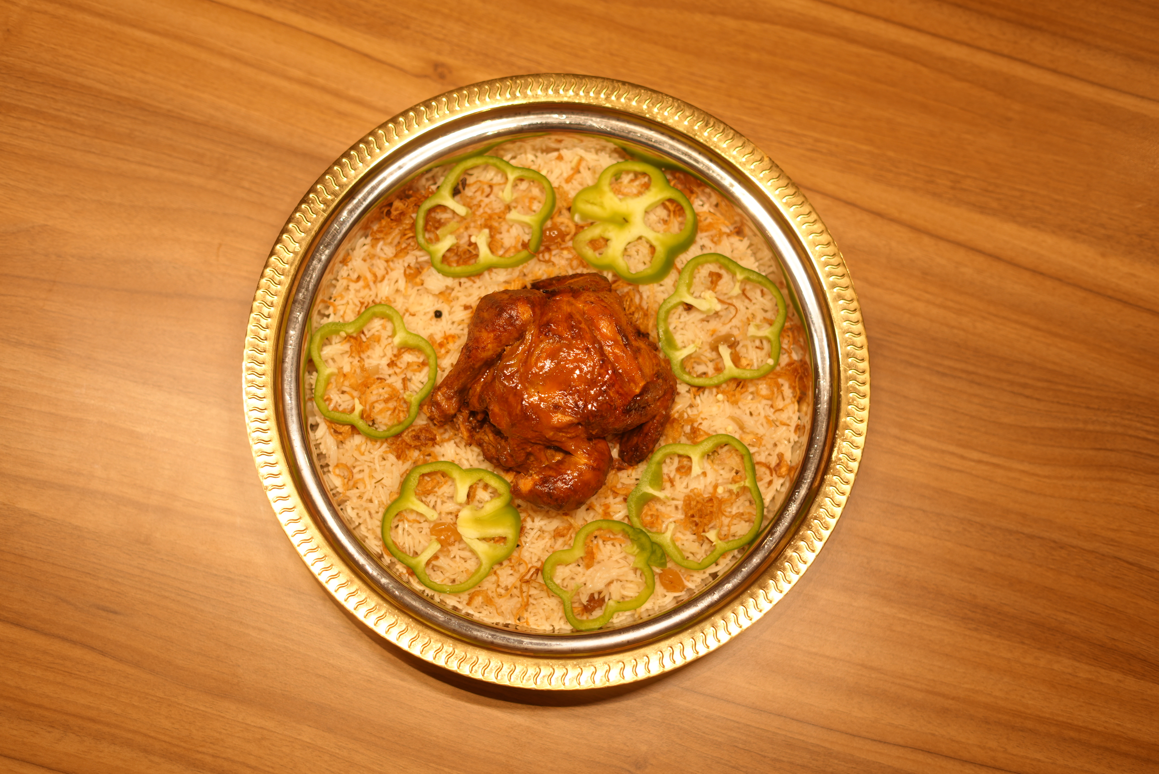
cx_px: 580
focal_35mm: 50
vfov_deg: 27.0
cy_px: 387
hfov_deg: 39.6
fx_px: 1611
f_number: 1.8
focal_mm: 50
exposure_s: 1/100
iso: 80
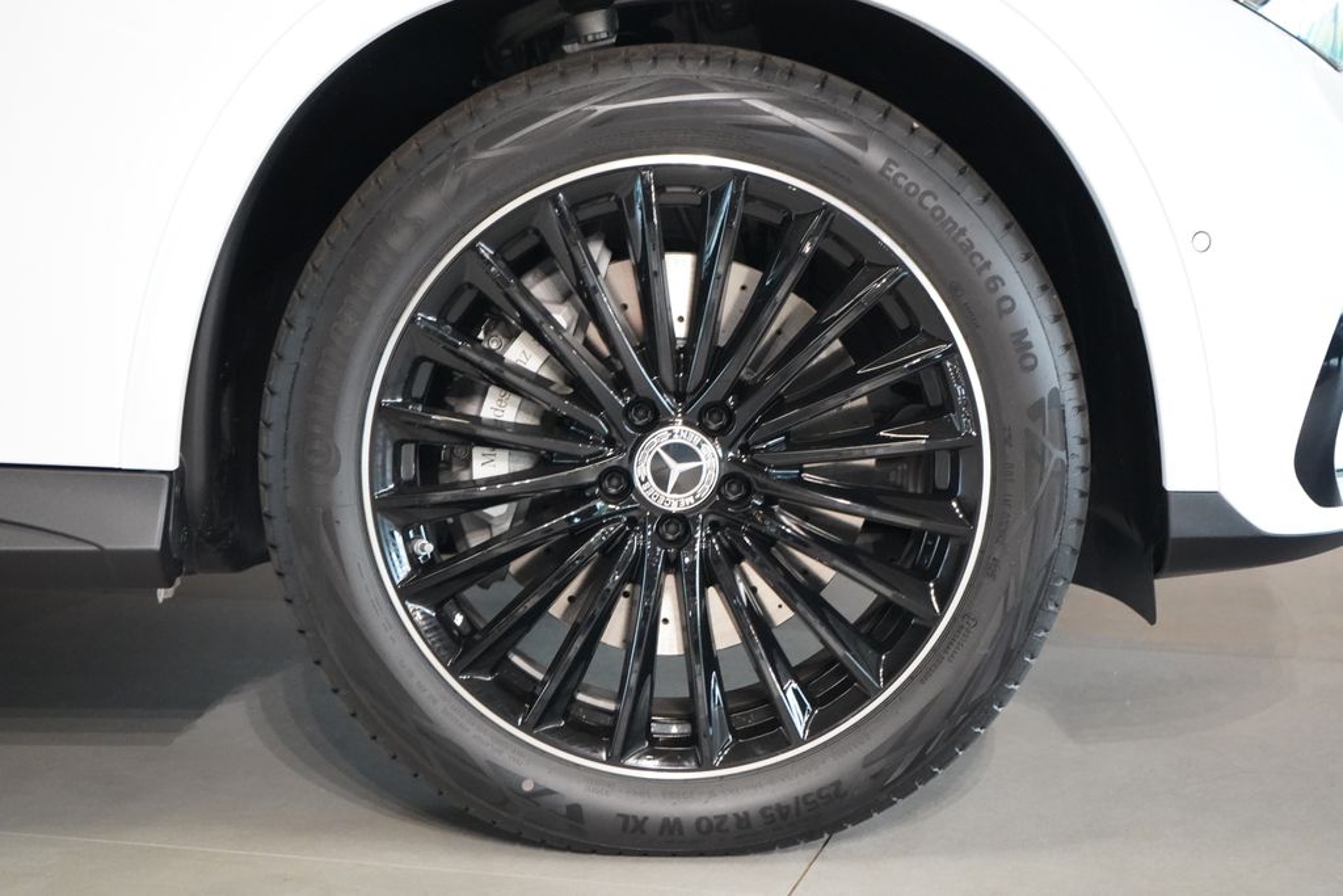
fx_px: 2500
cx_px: 672
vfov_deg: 20.3
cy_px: 448
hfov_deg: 30.1
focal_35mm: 67
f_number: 5.6
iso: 12800
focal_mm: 67
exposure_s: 1/100
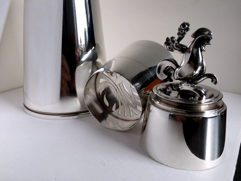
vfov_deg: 48.2
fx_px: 202
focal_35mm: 29
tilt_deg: -20.2
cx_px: 120
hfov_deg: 61.7
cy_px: 90
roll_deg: +0.1
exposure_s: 1/100
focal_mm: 4.15
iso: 50
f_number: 2.2
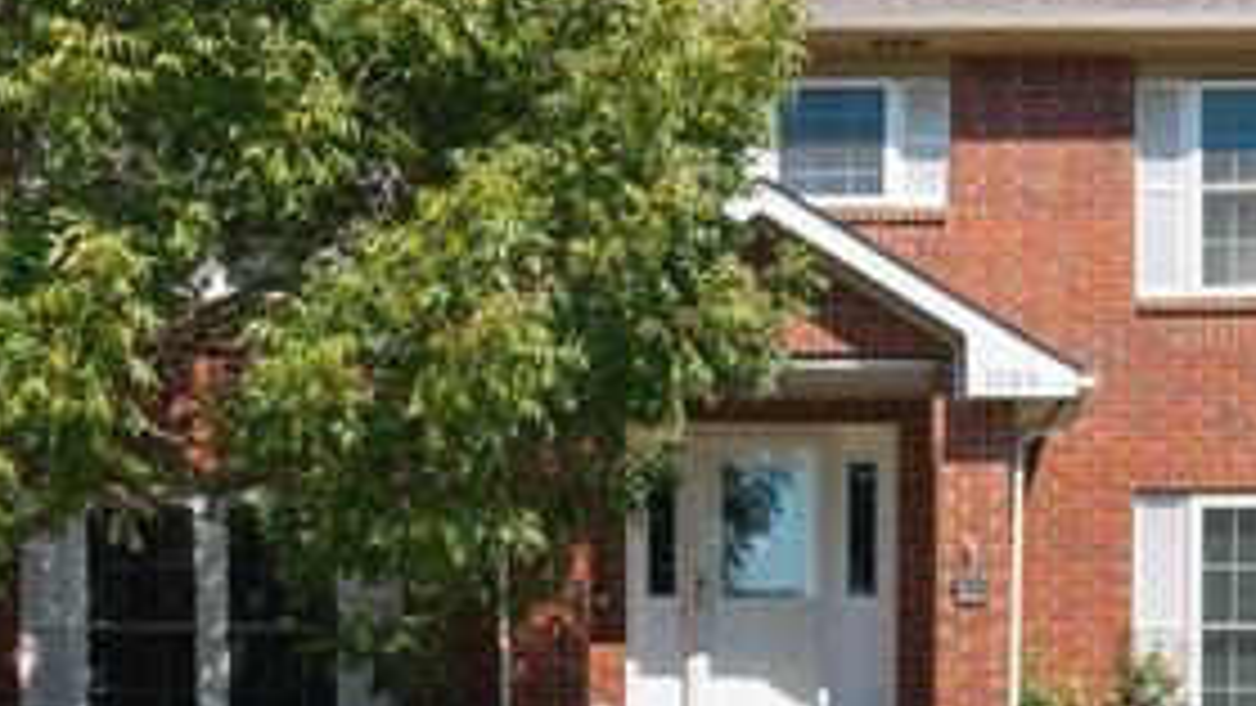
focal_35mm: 60
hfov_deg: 34.7
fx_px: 1998
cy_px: 724
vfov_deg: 19.4
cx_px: 770
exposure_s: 1/60
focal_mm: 8.67
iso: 200
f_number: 1.8
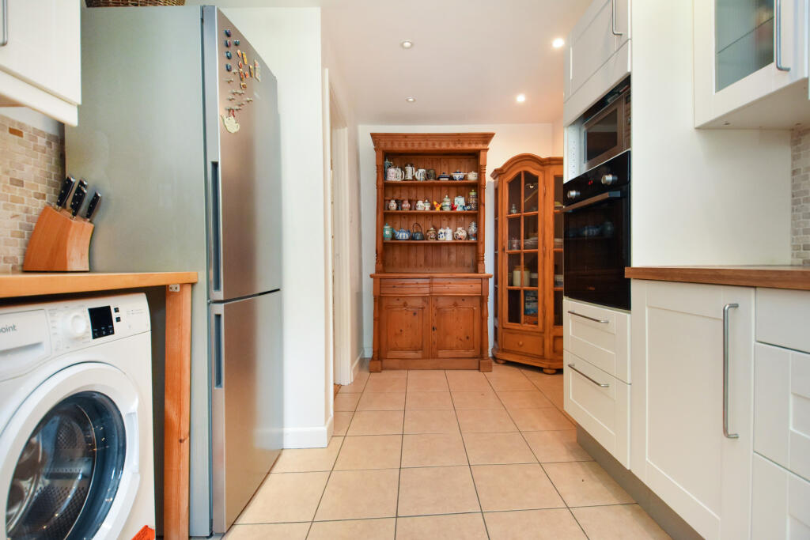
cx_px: 405
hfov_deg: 100.4
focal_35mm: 15
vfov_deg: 77.3
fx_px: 338
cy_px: 270
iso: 1400
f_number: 4
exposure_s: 1/125
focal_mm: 10
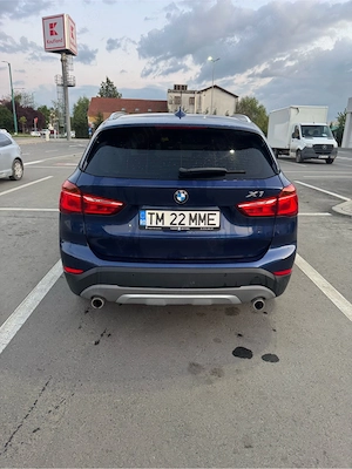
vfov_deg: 71.6
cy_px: 234
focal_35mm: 24
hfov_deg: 56.8
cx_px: 176
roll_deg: -4.2
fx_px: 325
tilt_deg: -15.9
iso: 250
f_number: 1.78
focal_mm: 6.76
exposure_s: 1/60
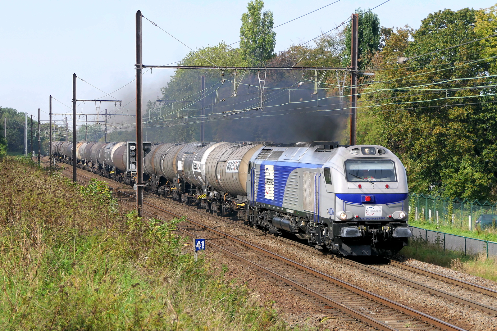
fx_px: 1408
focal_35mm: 102
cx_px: 248
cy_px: 166
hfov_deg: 20.0
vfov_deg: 13.4
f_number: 5.6
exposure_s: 1/800
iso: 250
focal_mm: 37.2
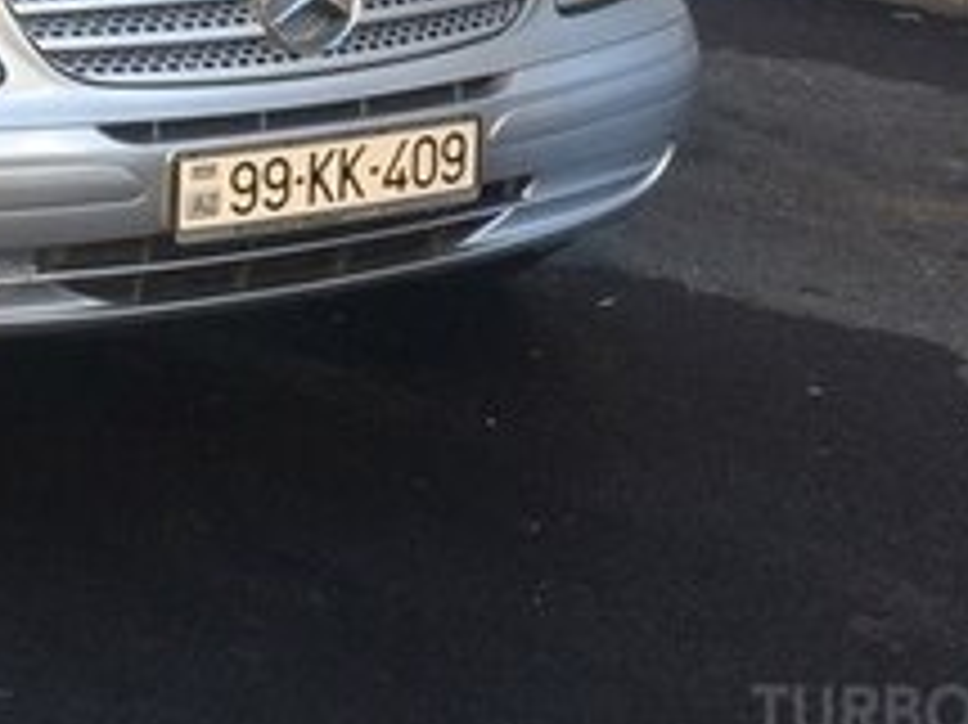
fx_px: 2487
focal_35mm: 89
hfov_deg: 19.8
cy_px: -322
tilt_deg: -5.9
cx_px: -374
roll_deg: +1.8
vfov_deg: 15.4
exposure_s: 1/202
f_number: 2.2
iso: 32
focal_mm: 4.15
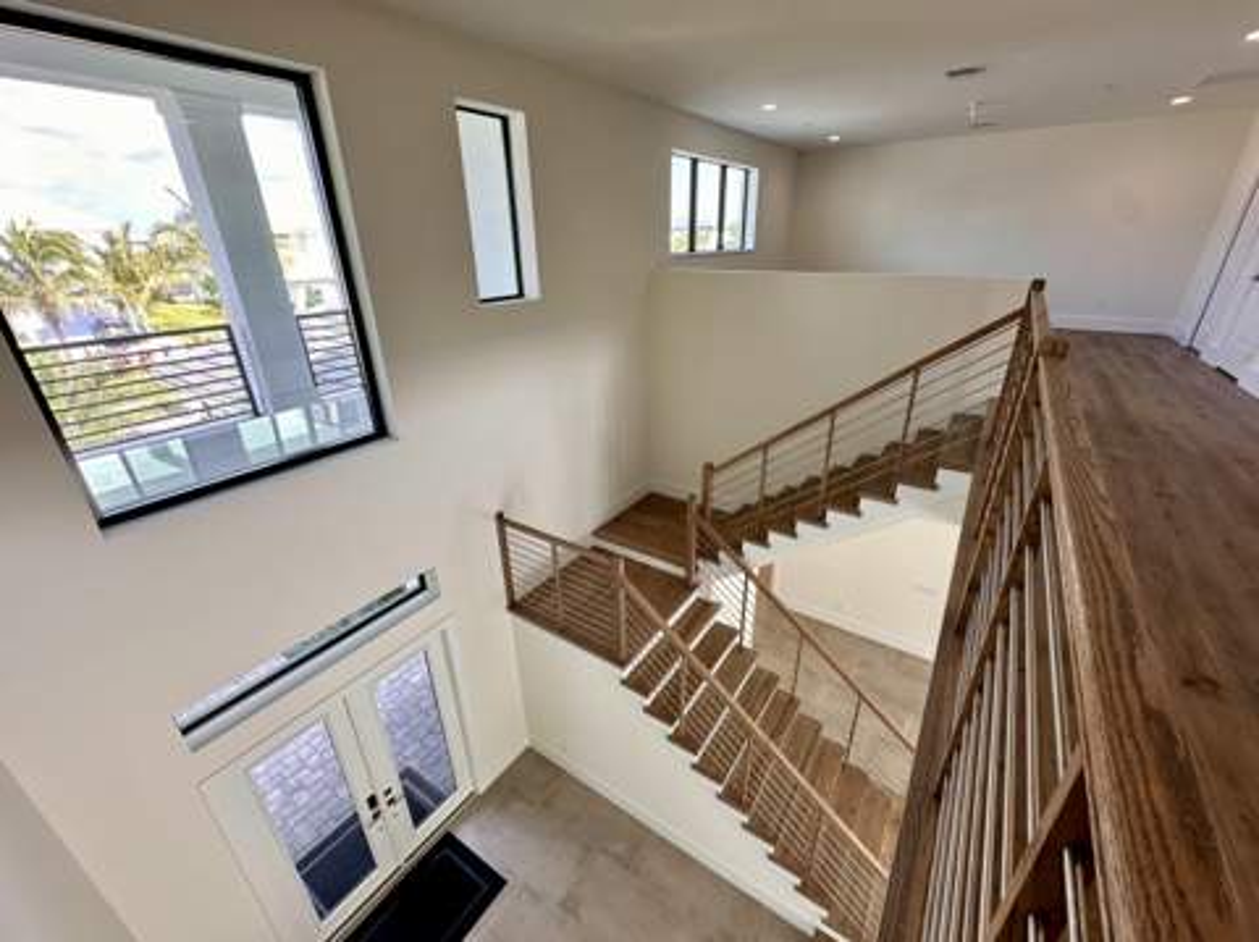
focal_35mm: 14
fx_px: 509
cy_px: 471
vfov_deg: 85.6
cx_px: 630
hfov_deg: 102.1
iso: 64
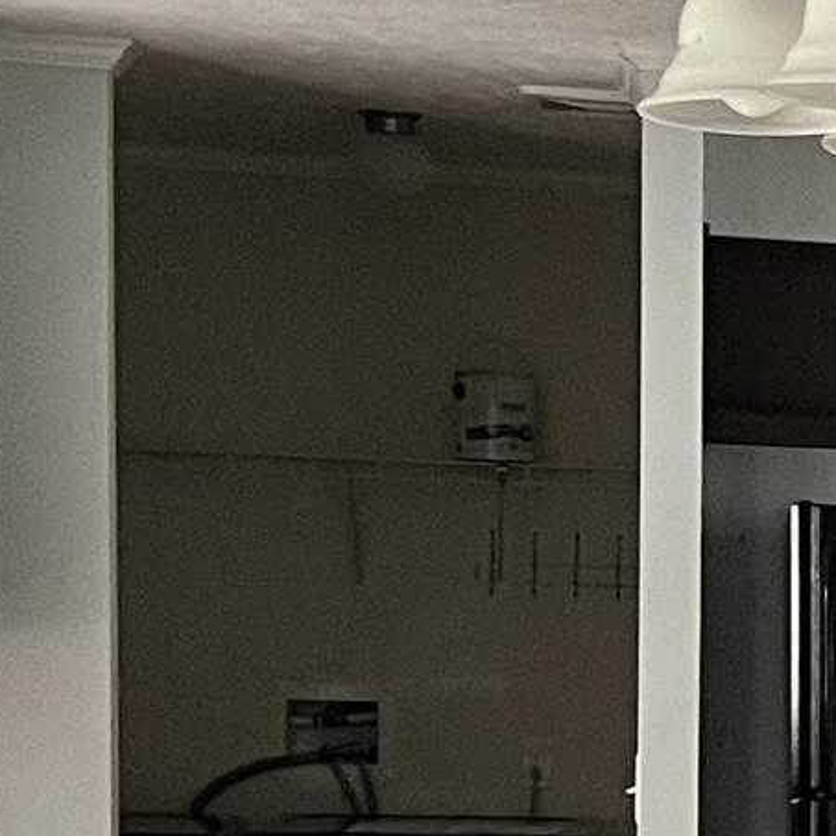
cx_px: 2039
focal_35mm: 156
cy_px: 823
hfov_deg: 9.8
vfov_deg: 11.1
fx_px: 4262
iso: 200
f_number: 1.5
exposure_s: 1/60
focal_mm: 5.7
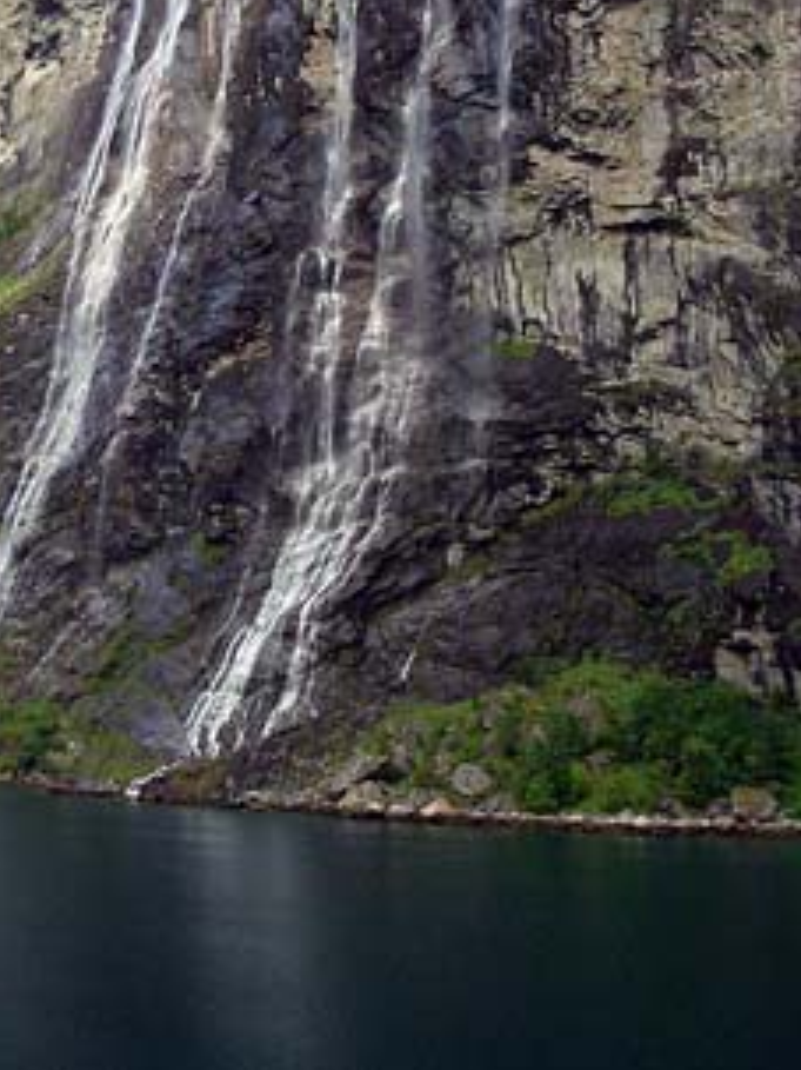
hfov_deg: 27.9
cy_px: 364
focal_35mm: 52
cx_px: 275
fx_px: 1605
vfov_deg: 36.5
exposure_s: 1/400
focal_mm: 5.8
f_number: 4.3
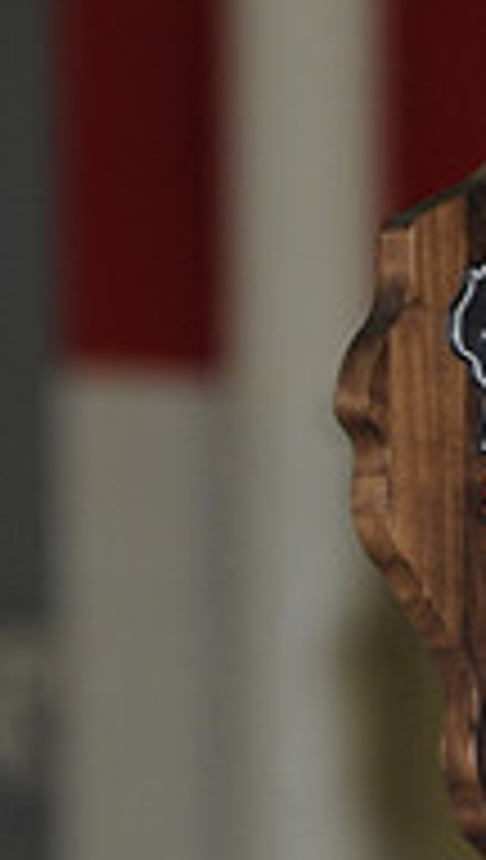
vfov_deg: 2.3
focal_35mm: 951
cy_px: 407
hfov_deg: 1.3
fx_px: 21701
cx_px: 1206
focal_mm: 200
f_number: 4
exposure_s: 1/250
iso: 800
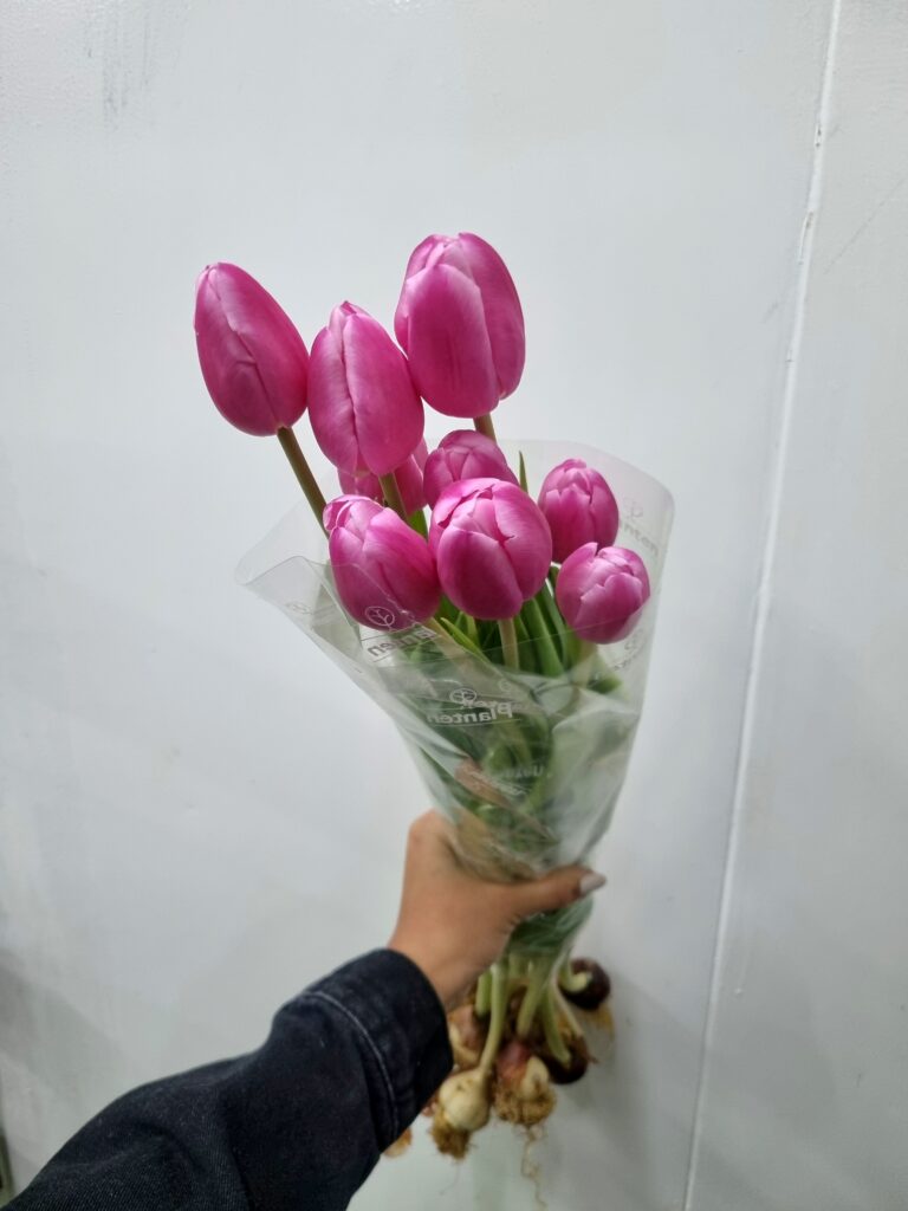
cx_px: 454
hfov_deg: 53.1
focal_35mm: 26
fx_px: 909
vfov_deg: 67.3
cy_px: 606
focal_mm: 5.4
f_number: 1.8
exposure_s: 1/60.2
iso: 200
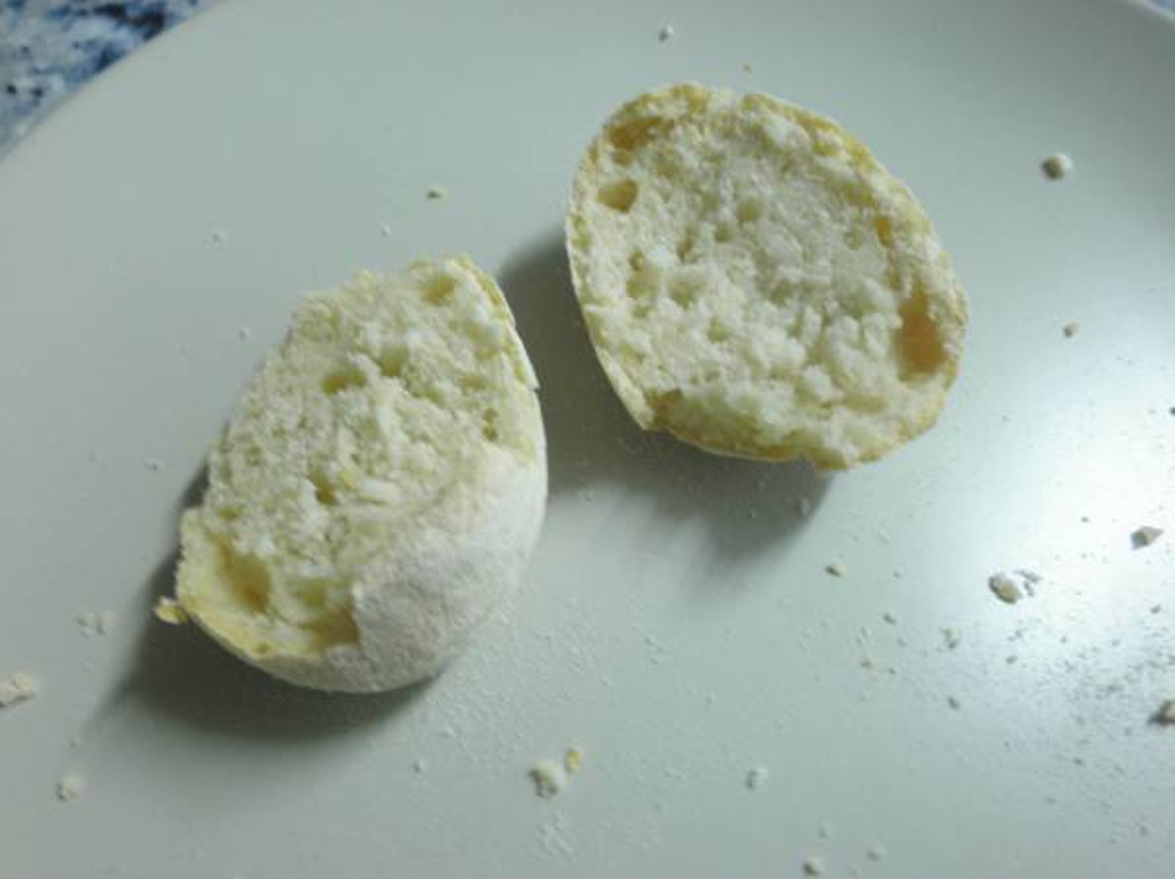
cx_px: 588
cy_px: 440
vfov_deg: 53.0
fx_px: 882
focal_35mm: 26
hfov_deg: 67.3
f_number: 2.8
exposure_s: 1/5
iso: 160
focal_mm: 4.7
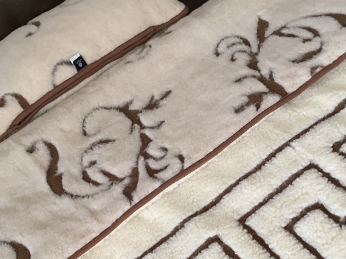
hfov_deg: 34.3
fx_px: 559
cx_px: 198
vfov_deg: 25.7
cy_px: 198
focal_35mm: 56
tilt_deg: -44.6
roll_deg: +27.0
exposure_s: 1/33
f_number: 2.2
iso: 125
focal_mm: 4.15
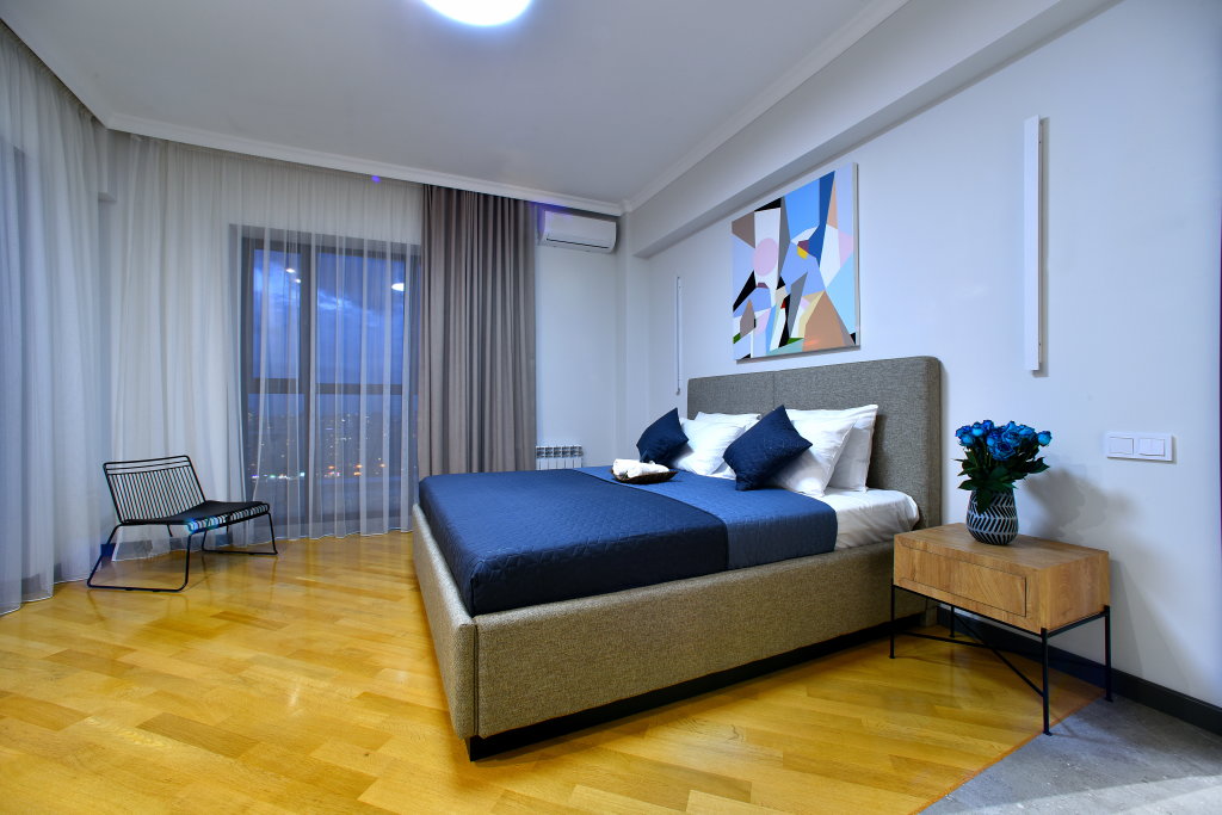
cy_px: 408
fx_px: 475
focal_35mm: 14
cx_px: 611
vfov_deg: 81.2
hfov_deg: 104.2
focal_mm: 14
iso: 100
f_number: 16
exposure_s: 3
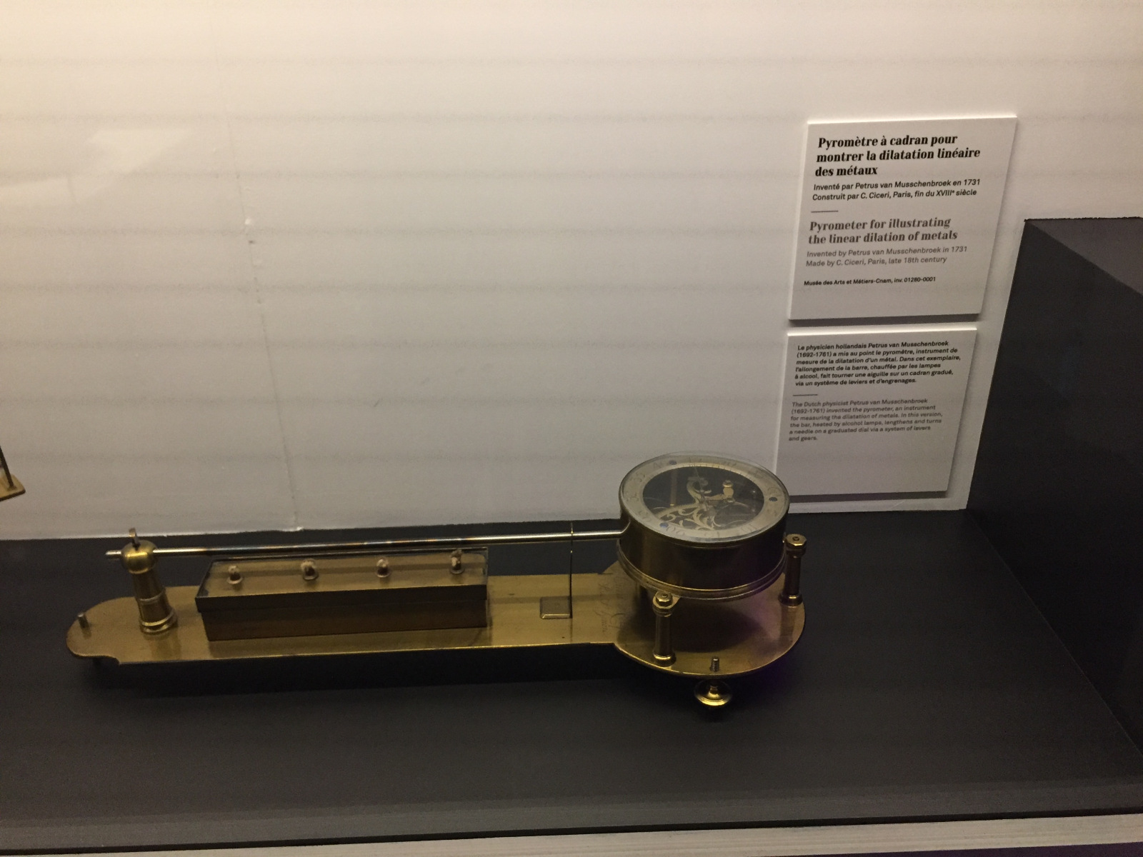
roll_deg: +0.4
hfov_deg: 61.7
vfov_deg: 48.2
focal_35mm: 29
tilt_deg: -26.8
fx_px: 958
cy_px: 428
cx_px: 572
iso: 250
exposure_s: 1/33
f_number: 2.2
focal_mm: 4.15
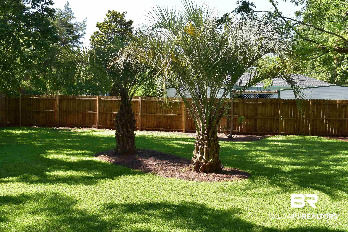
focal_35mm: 40
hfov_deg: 47.9
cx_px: 174
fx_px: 391
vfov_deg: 33.0
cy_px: 116
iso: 400
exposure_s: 1/200
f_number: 10
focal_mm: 27
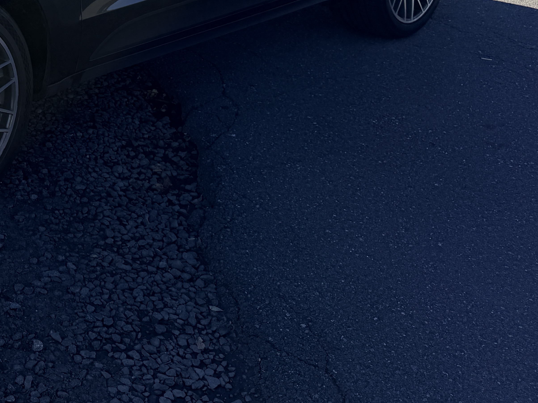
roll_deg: -1.1
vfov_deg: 24.0
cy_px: -44
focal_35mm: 57
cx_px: -20
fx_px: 886
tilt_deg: -12.2
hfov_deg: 30.9
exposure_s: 1/4673
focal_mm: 6.76
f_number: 1.78
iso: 80
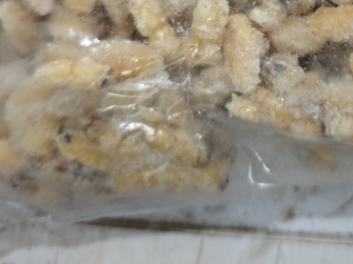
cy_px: -45
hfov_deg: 34.2
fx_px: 561
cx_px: 266
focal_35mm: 55
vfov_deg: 24.3
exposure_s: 1/51.7
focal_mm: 6.55
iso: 500
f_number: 1.6
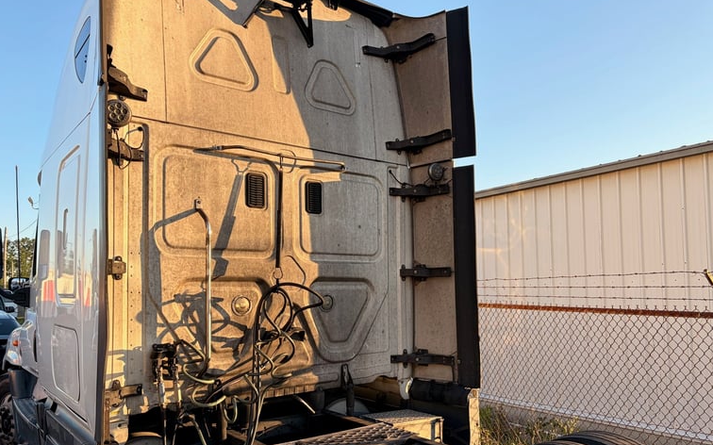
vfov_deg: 44.3
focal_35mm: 28
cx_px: 353
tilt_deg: +3.1
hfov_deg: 66.5
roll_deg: +1.6
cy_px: 263
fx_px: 544
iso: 50
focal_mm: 5.96
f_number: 1.6
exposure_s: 1/701
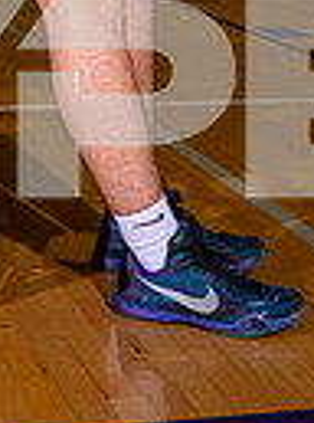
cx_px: -13
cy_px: -131
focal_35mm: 101
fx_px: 1228
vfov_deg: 18.2
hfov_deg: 14.3
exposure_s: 1/125
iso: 200
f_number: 5.6
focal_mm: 30
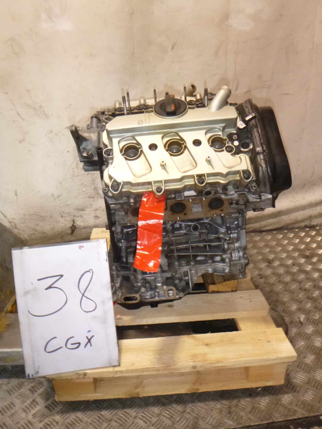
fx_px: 310
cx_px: 161
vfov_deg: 69.4
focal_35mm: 25
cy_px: 214
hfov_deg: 54.9
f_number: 3.9
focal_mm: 4.5
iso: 400
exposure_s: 1/60
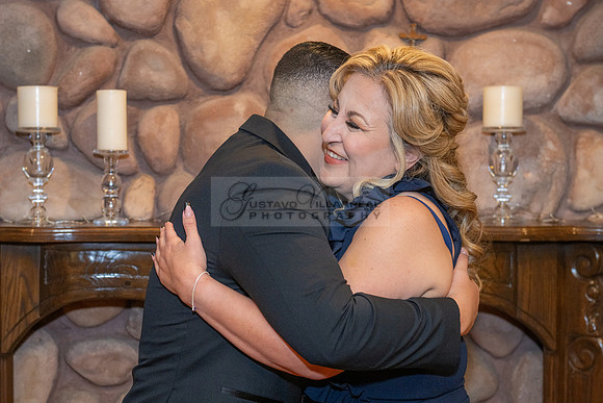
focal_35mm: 64
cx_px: 253
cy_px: 229
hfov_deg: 31.4
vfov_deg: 21.3
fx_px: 1070
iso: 640
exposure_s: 1/160
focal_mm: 52
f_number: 4
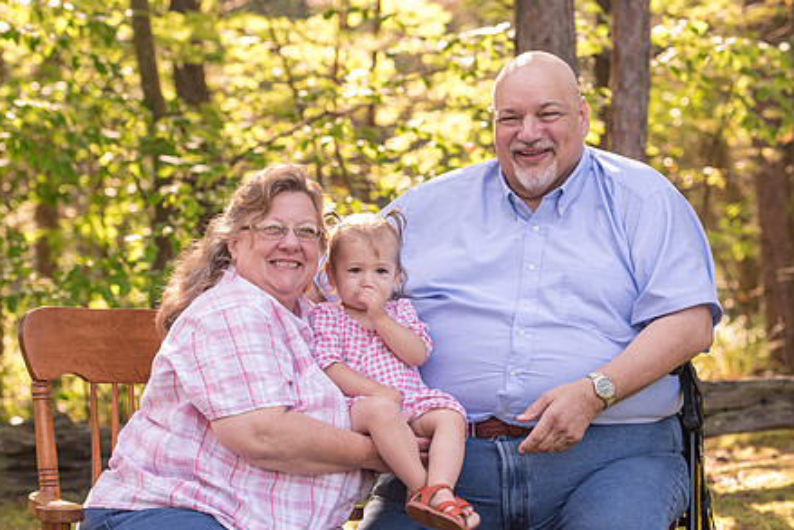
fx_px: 2912
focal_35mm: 132
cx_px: 456
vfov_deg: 10.4
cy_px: 287
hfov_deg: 15.5
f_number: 5
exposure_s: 1/250
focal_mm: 100
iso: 400
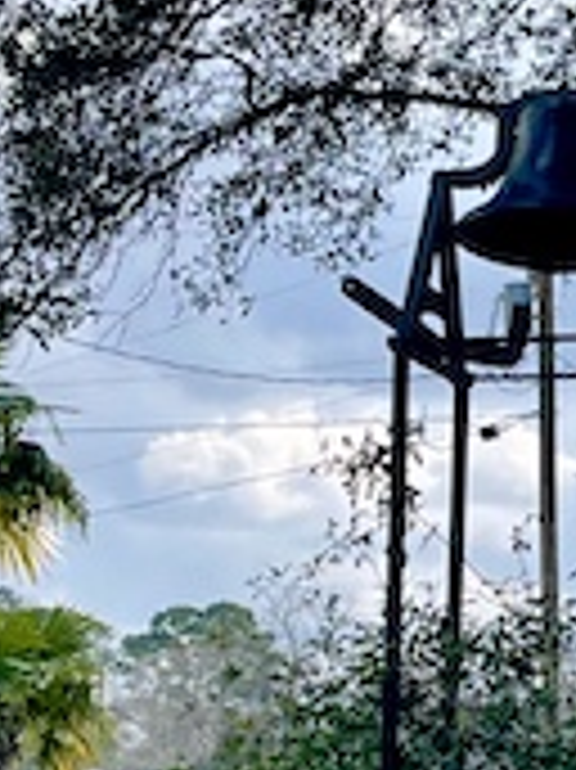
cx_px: 639
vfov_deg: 16.6
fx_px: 2599
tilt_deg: +3.7
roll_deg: -0.4
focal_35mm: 117
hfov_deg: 12.4
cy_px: 675
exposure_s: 1/1821
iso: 32
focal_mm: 5.1
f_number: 1.6
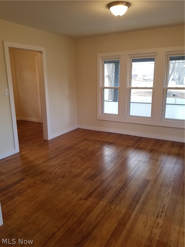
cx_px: 92
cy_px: 124
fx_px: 185
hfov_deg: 53.1
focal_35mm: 26
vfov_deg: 67.3
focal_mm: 4.25
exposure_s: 1/60
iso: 80
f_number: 1.7
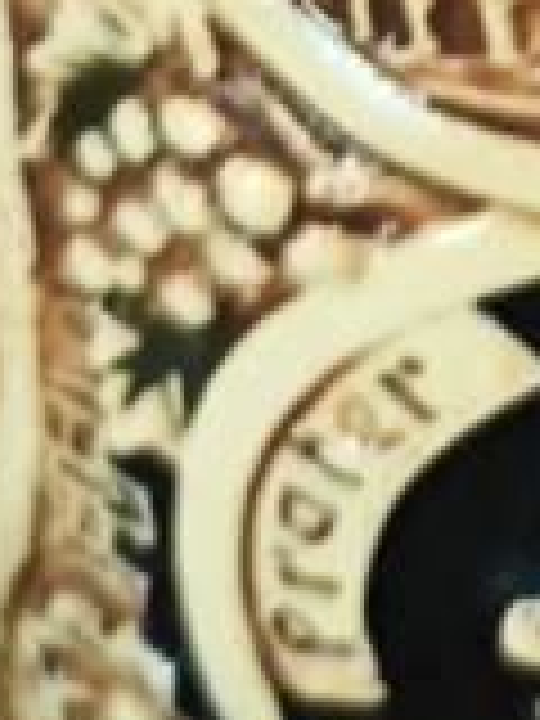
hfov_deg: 6.2
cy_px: -886
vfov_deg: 7.9
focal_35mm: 236
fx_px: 4909
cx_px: 932
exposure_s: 1/25
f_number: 1.9
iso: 2500
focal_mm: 6.92
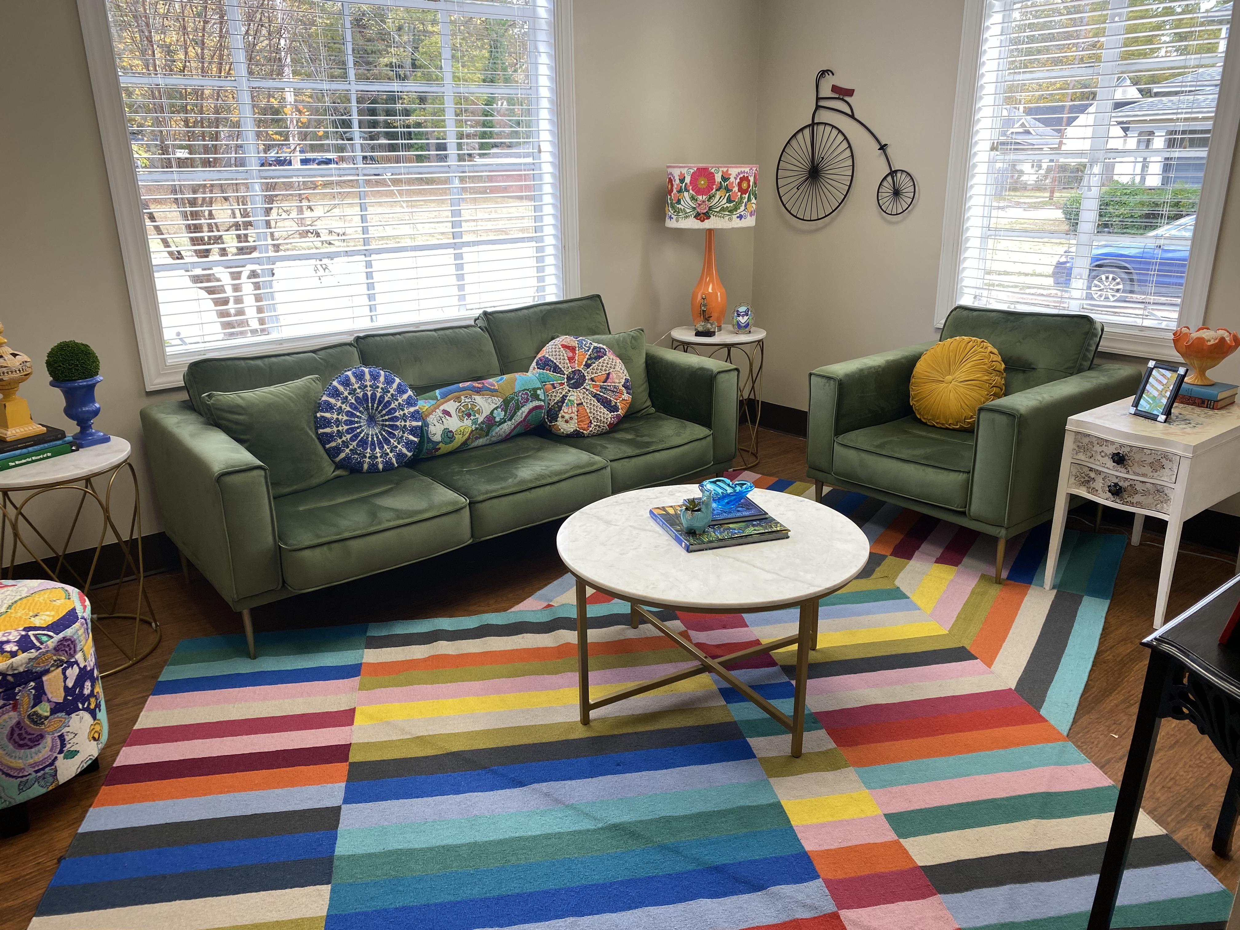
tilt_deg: -18.2
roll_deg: +1.0
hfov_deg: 67.3
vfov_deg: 53.1
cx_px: 620
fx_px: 931
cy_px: 465
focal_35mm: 26
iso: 50
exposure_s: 1/120
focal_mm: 4.25
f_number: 1.8
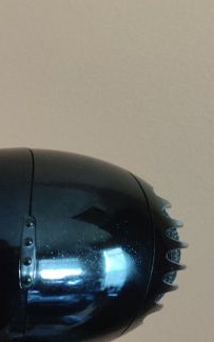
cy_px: 375
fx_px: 822
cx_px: -281
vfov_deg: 22.3
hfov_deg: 12.2
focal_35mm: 88
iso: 3200
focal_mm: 4.75
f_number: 1.65
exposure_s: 1/13
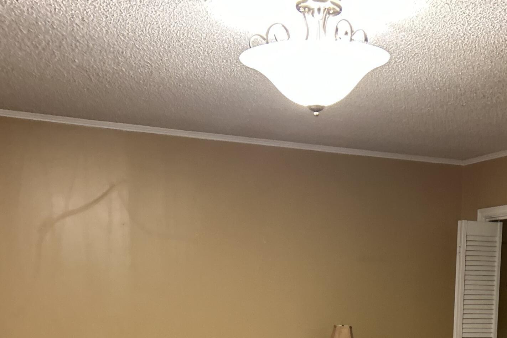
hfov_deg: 34.5
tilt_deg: -5.5
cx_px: 363
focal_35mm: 57
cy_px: 399
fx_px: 803
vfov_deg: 22.1
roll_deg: -1.5
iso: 400
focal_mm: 5.7
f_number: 1.5
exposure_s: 1/60
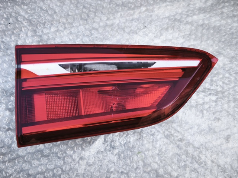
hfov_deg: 52.6
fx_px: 241
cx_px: 119
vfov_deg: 40.7
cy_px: 89
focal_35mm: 35
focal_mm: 5.35
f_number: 1.7
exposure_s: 1/148
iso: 80
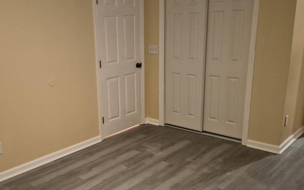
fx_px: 298
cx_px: 119
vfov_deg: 35.1
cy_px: 120
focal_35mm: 36
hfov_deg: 53.6
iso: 2000
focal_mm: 5.4
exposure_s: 1/120
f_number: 1.8
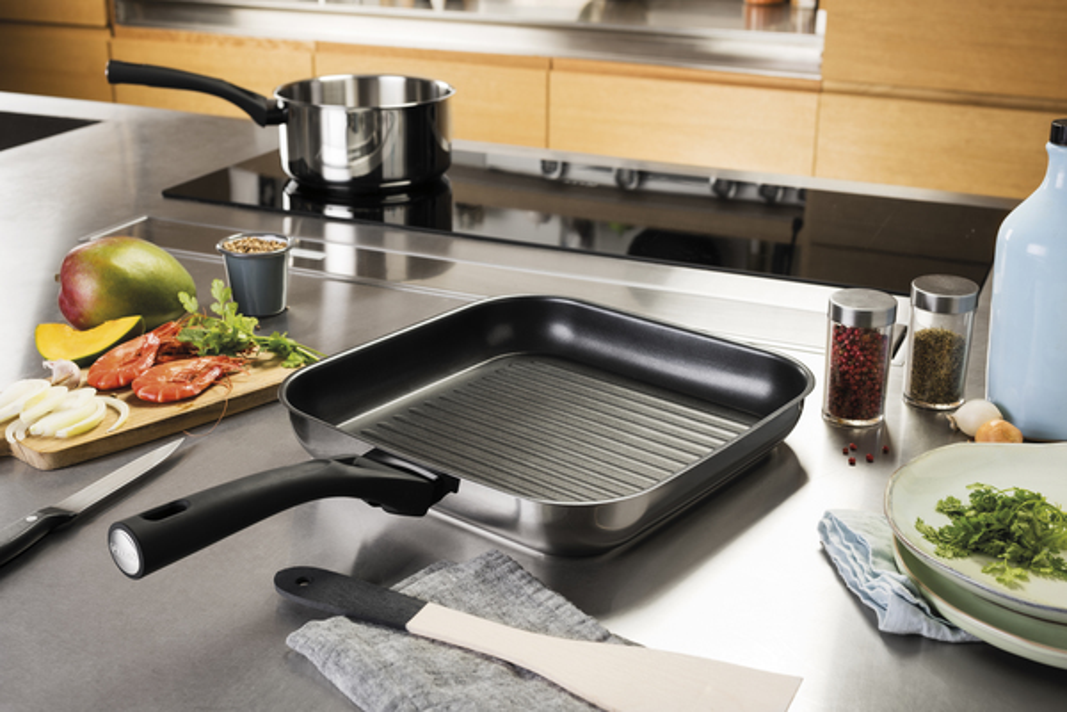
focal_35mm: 45
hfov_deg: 43.6
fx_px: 1334
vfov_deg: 29.9
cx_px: 534
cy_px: 356
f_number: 10
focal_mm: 45
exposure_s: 1/60
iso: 64
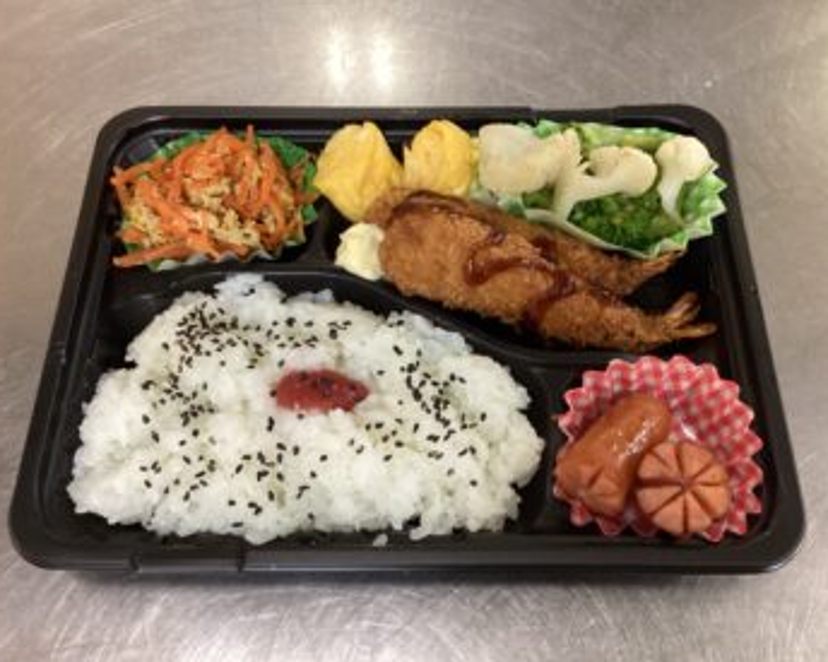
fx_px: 808
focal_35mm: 33
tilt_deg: -64.2
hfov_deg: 54.2
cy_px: 331
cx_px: 420
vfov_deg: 44.5
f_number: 2.4
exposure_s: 1/50
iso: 250
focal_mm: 3.3
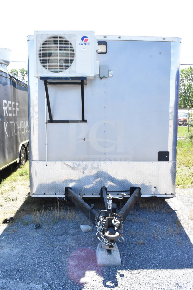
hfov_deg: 41.7
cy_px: 145
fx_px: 253
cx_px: 96
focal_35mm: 32
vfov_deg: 59.5
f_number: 16
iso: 6400
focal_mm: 21
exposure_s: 1/1000
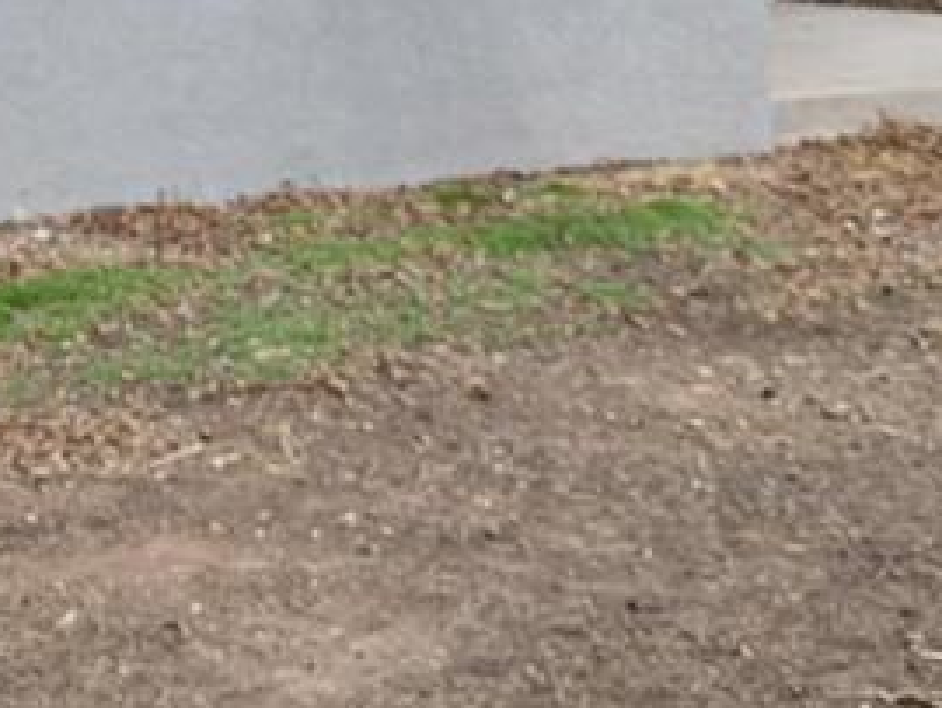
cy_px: -345
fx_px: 2479
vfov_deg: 15.1
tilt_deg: +2.7
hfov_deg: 20.5
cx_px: -101
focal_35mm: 91
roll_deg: +1.5
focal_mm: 6.76
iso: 100
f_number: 1.78
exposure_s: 1/399
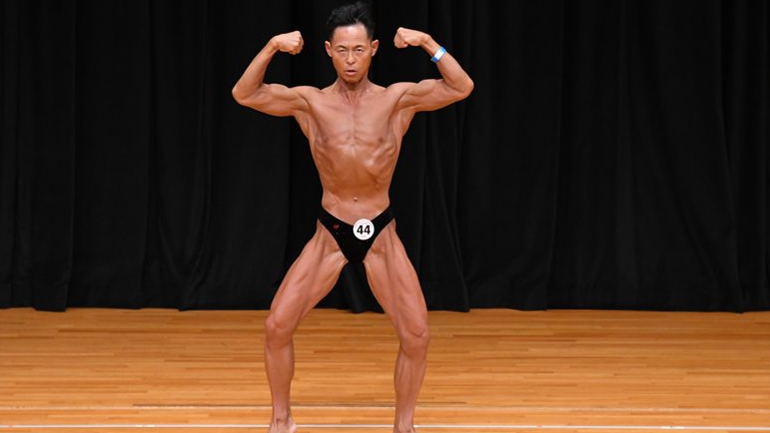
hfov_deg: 7.2
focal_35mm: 300
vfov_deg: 4.1
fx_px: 6126
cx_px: 385
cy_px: 234
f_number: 5.6
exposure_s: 1/400
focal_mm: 190
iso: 3200
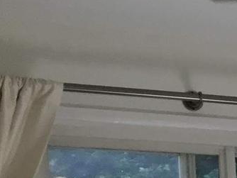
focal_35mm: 190
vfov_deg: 7.2
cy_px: 458
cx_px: 658
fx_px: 1302
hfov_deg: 8.9
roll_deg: +0.7
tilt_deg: -6.1
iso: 32
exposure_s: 1/60
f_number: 2.4
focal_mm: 3.3
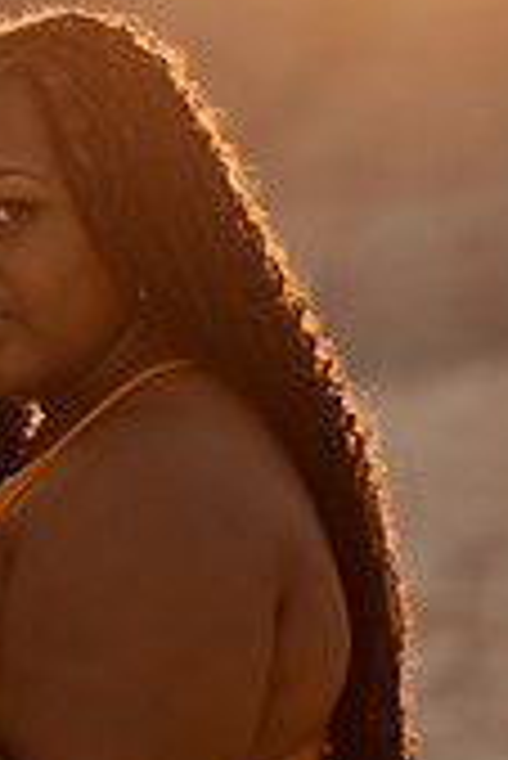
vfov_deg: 13.3
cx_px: -121
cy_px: 400
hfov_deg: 8.8
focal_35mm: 154
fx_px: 3253
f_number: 1.4
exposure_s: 1/4000
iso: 100
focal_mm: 58
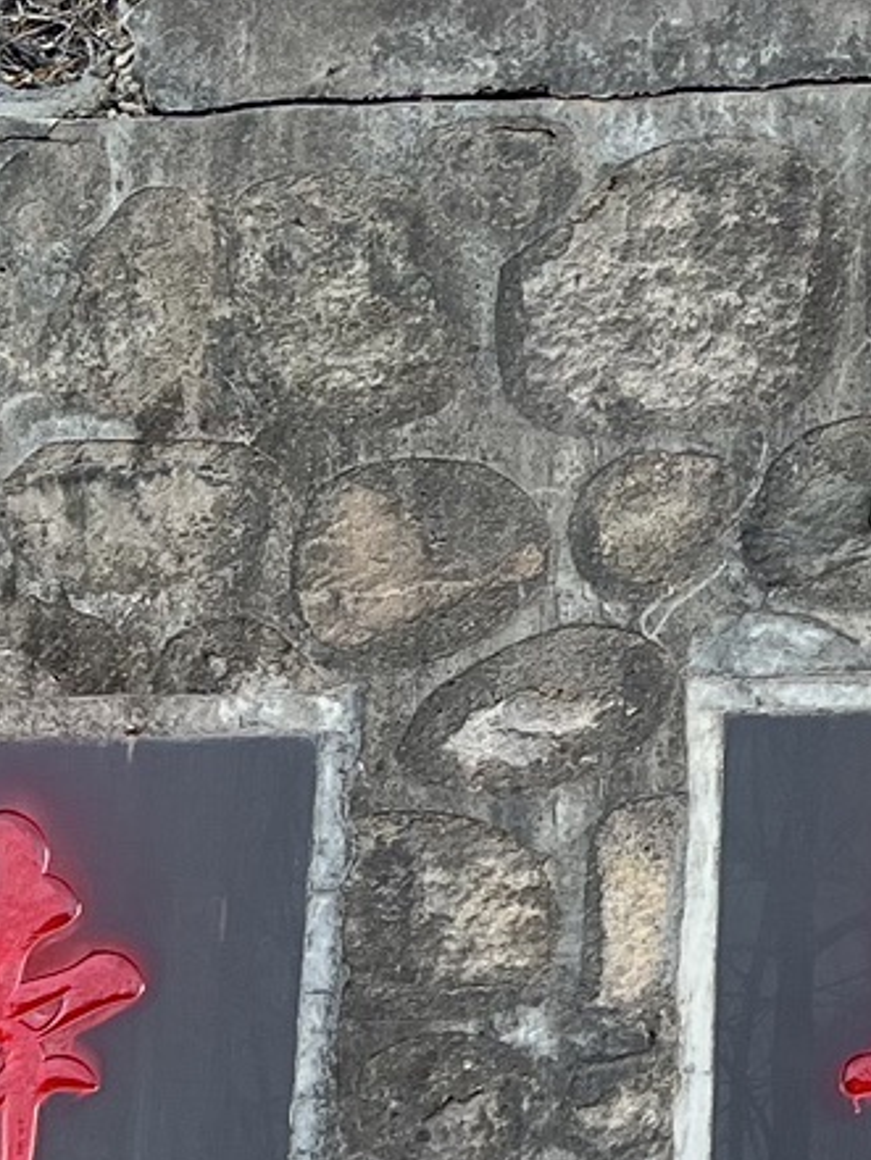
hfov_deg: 12.3
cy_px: -284
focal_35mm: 118
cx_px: 1024
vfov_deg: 15.9
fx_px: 3957
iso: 50
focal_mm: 5.7
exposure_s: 1/300
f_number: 1.5
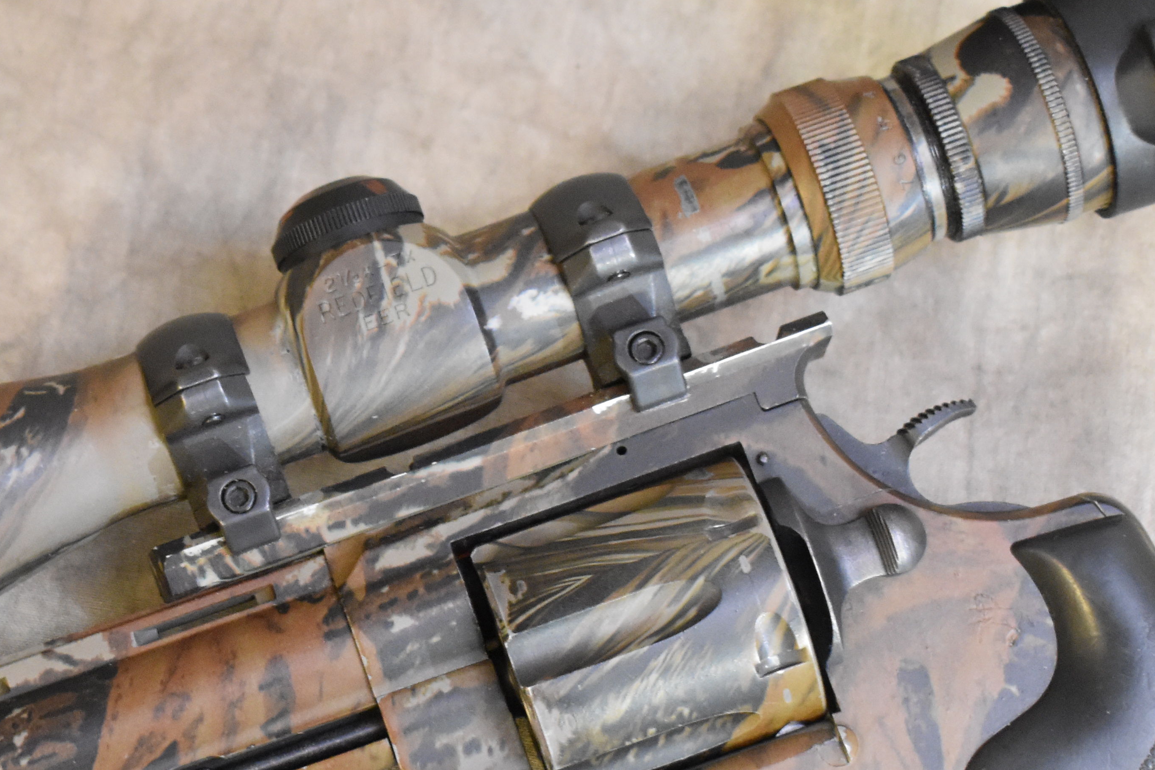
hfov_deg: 17.7
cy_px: 578
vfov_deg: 11.9
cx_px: 342
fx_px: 3693
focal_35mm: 115
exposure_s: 1/15
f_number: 4.5
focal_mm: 35
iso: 3200
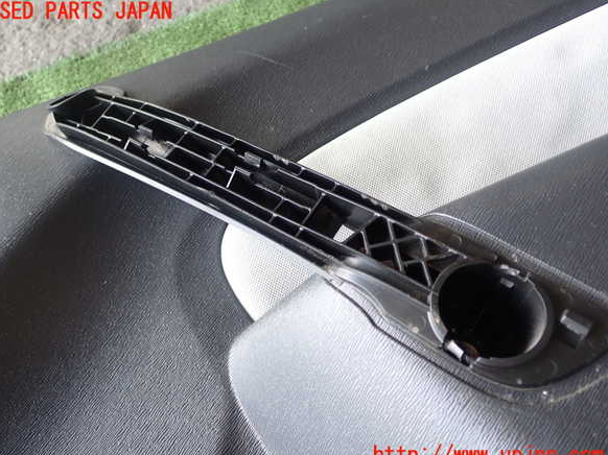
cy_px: 234
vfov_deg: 42.9
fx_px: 579
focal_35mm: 33
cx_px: 296
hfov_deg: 55.4
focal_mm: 5.79
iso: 160
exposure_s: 1/60
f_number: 2.4
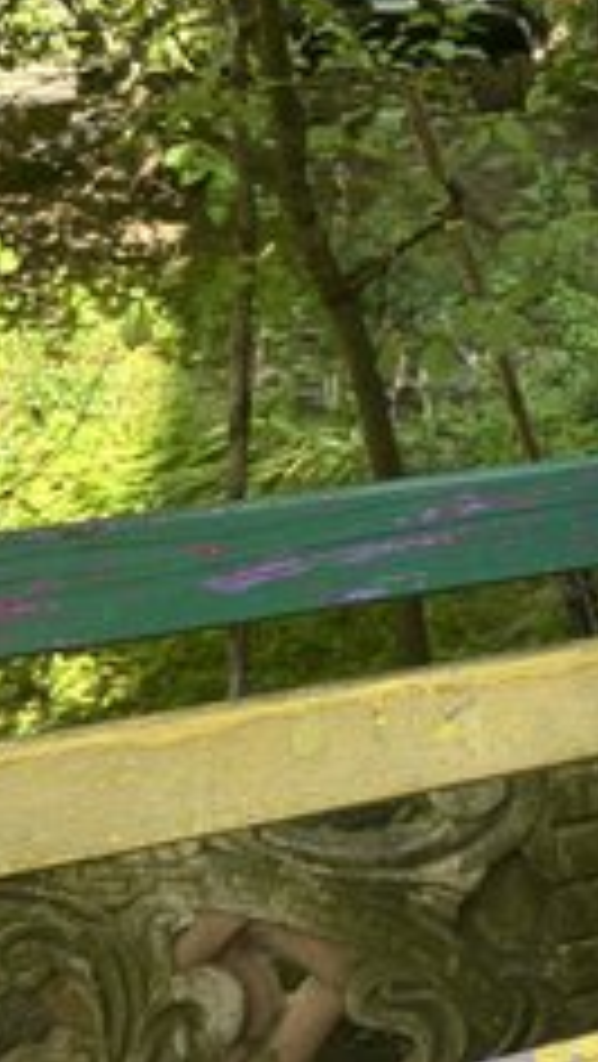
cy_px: 392
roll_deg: +0.5
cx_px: 715
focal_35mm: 48
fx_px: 1351
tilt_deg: -17.9
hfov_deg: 22.9
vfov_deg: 42.5
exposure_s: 1/259
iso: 40
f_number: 1.5
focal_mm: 5.7
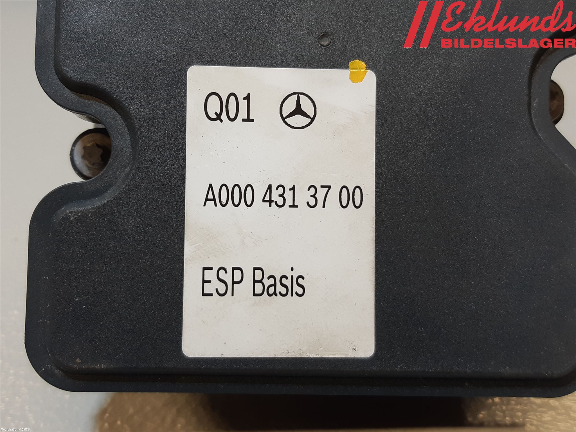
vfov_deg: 53.1
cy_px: 216
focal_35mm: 26
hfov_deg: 67.3
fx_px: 433
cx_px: 288
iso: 40
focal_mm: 3.93
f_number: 1.7
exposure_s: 1/50
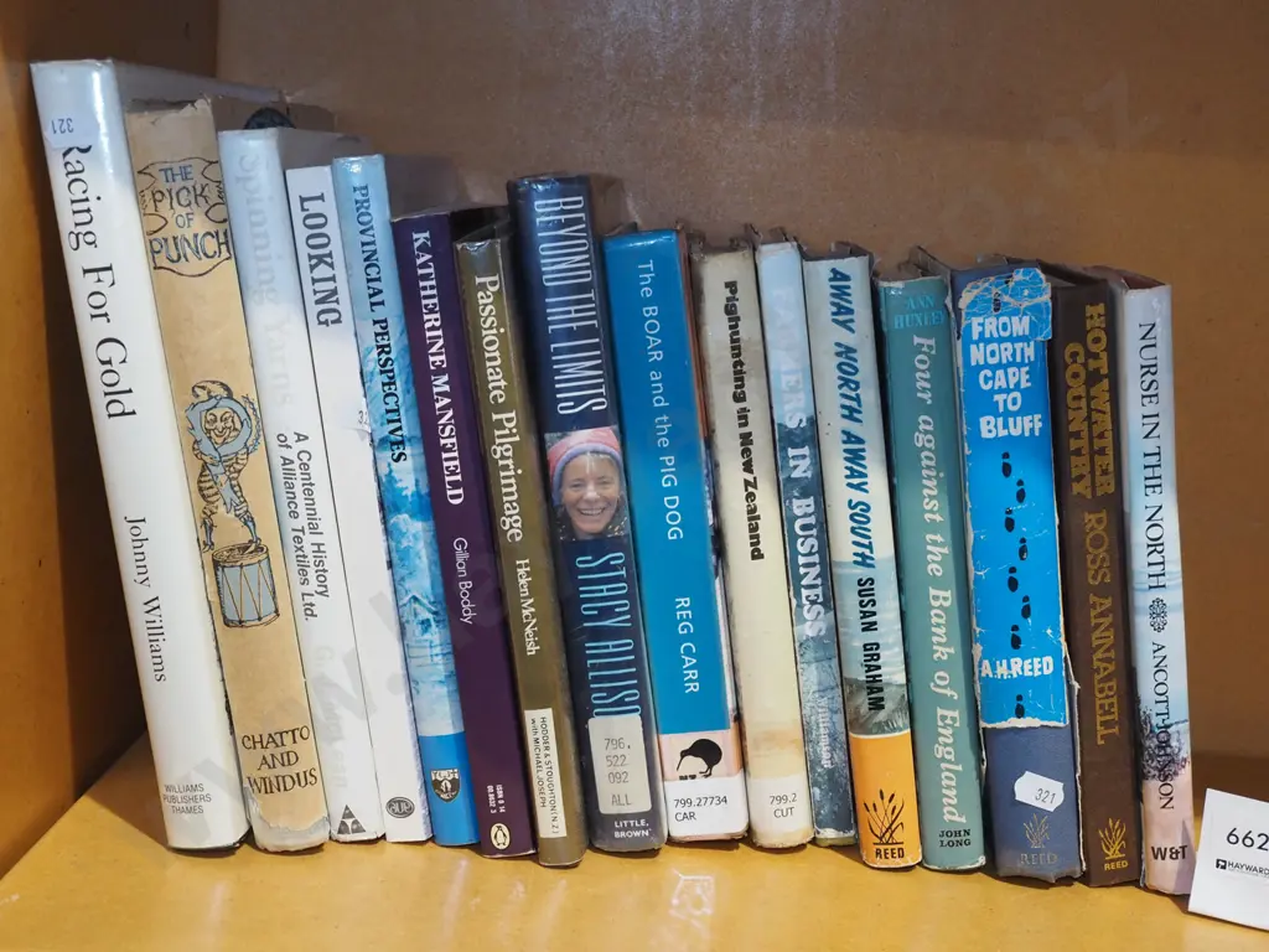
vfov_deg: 32.9
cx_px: 634
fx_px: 1613
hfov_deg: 42.9
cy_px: 476
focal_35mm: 44
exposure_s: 1/60
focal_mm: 22
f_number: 5.6
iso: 1600
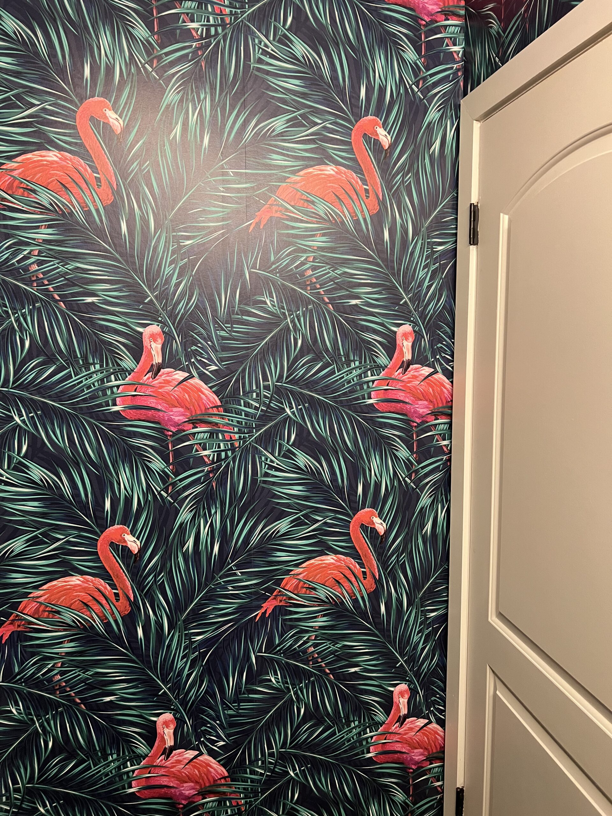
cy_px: 408
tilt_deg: -5.6
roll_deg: -0.4
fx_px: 613
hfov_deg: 53.1
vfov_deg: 67.3
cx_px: 306
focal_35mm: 26
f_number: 1.5
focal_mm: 5.7
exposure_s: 1/60
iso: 400
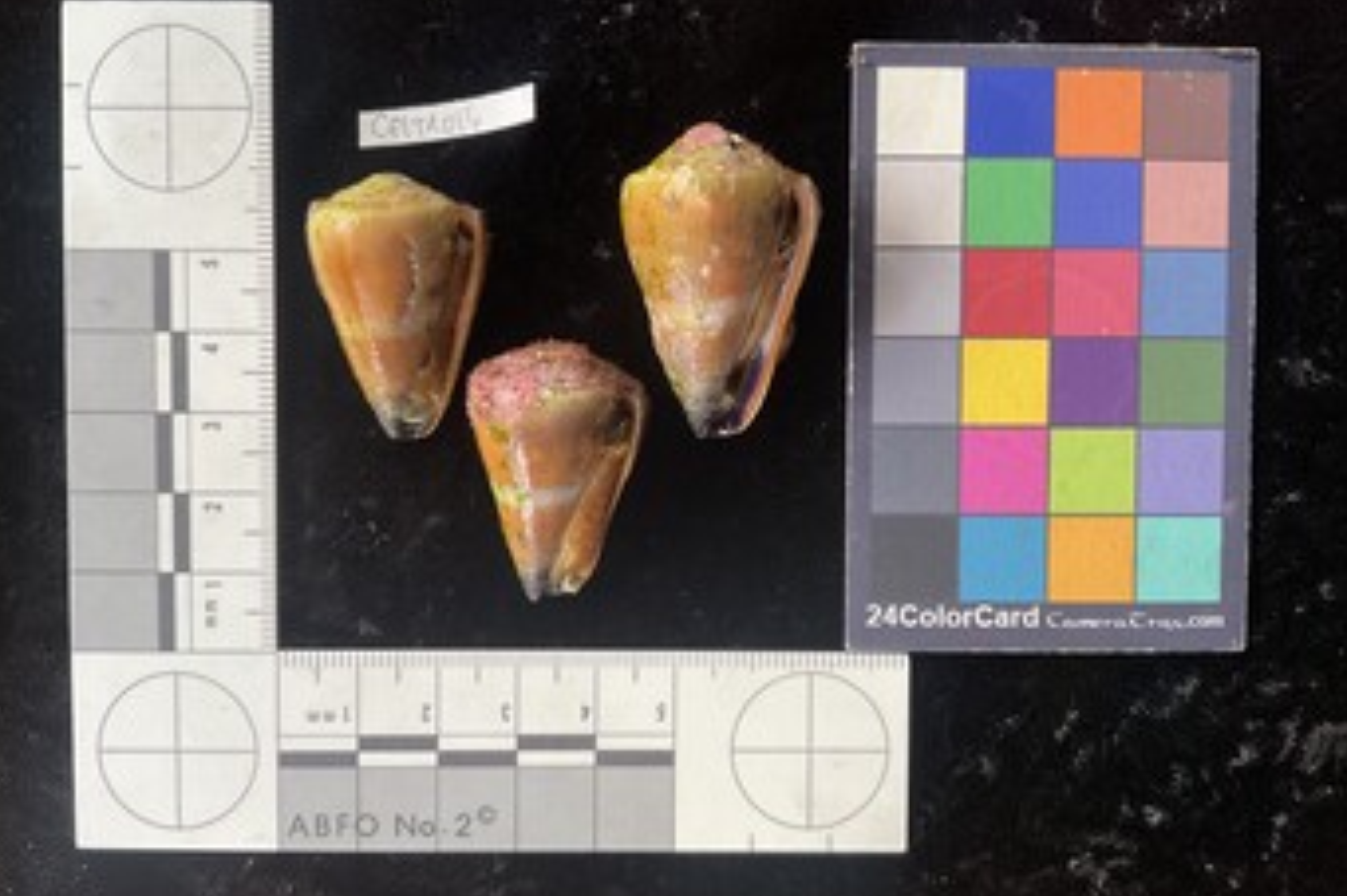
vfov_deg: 42.3
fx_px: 1159
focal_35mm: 31
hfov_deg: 60.3
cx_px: 672
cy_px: 436
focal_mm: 3
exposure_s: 1/60
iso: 80
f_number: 1.8
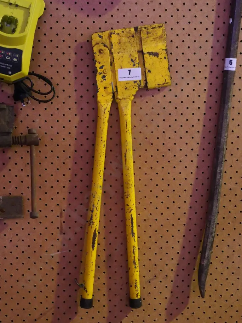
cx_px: 121
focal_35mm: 88
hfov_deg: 16.8
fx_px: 820
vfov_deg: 22.3
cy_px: 162
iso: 6400
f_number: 5.6
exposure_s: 1/125
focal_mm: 44
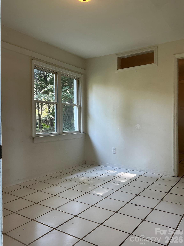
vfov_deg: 63.4
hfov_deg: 49.7
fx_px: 198
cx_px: 92
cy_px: 123
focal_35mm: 28
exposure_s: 1/60
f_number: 1.8
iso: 40
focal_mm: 3
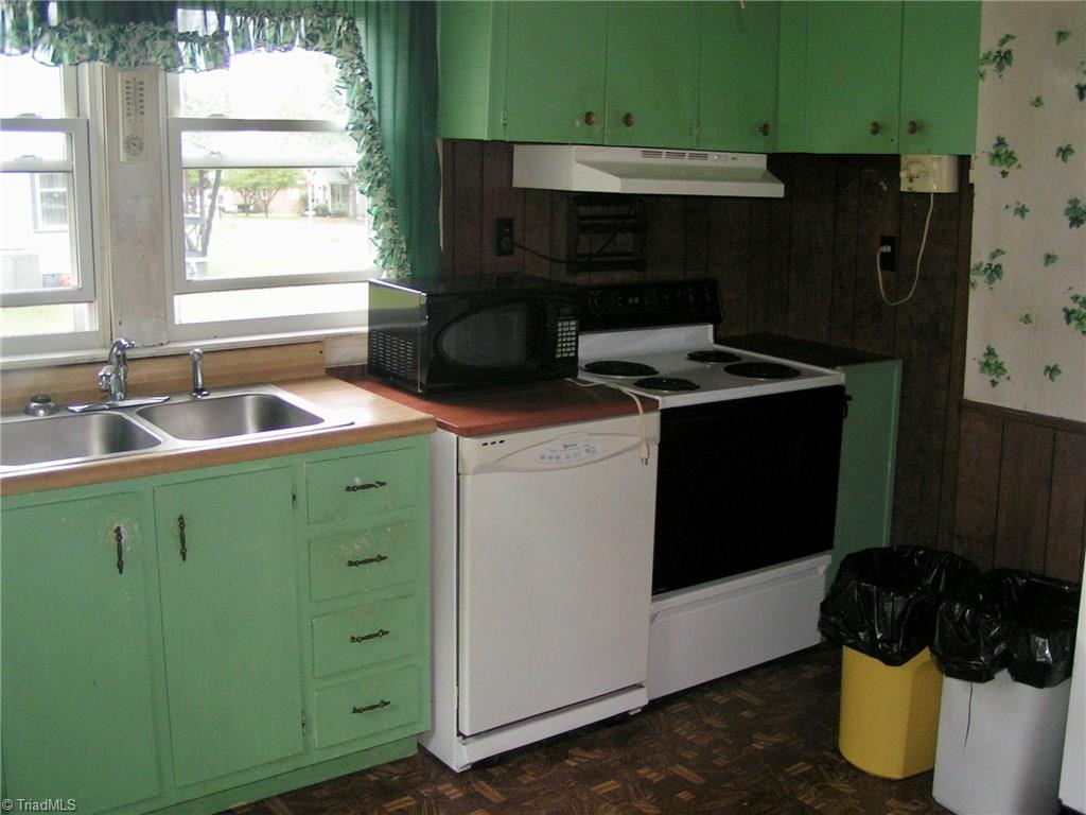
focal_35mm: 38
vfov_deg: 37.7
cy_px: 408
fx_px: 1192
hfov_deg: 49.0
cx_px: 543
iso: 200
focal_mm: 5.8
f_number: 2.8
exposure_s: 1/40
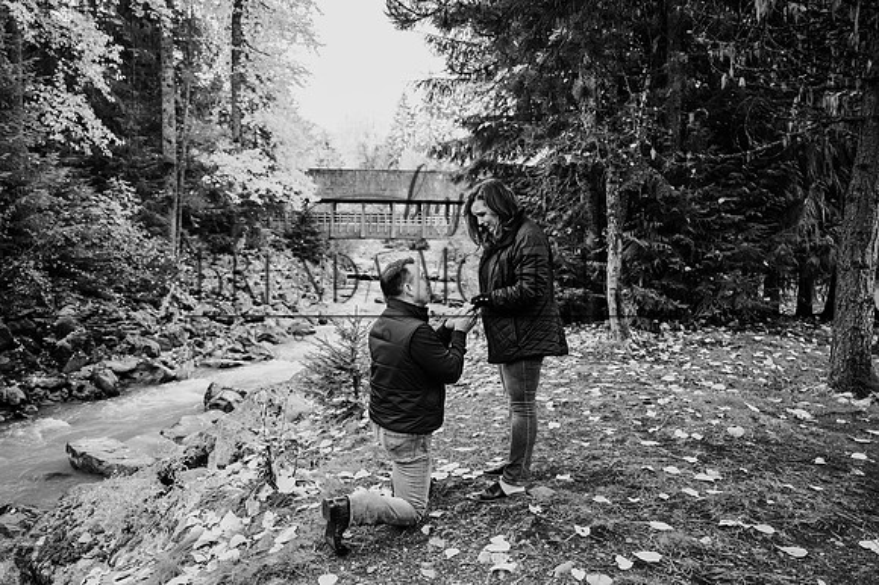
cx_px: 404
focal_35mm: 27
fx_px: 663
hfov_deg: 67.0
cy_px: 322
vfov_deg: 47.5
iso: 1000
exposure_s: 1/500
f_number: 2.8
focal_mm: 24
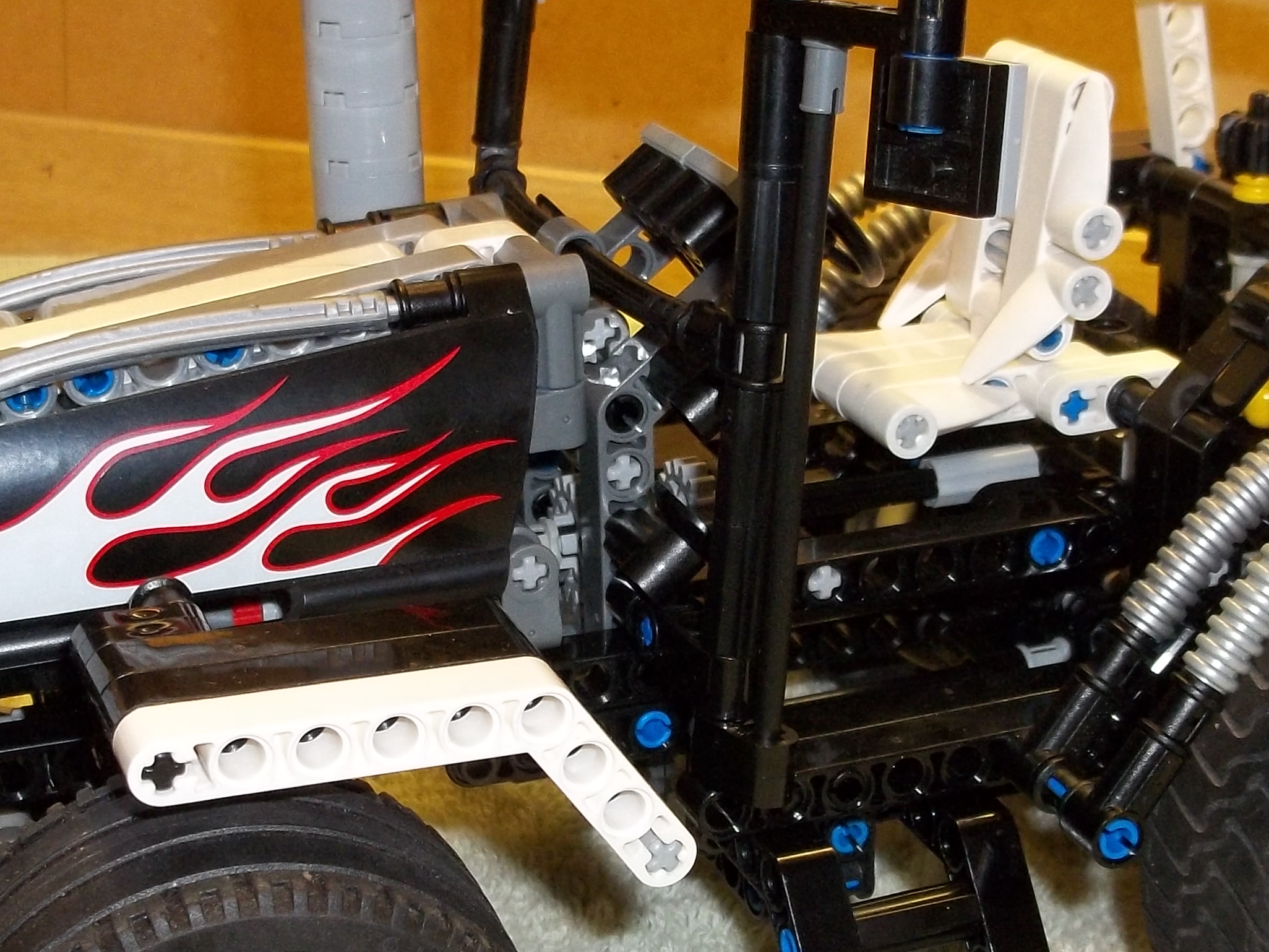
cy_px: 542
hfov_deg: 28.2
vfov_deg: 21.3
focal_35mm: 69
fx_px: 2529
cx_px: 663
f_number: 3.3
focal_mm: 5.9
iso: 160
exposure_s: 1/30
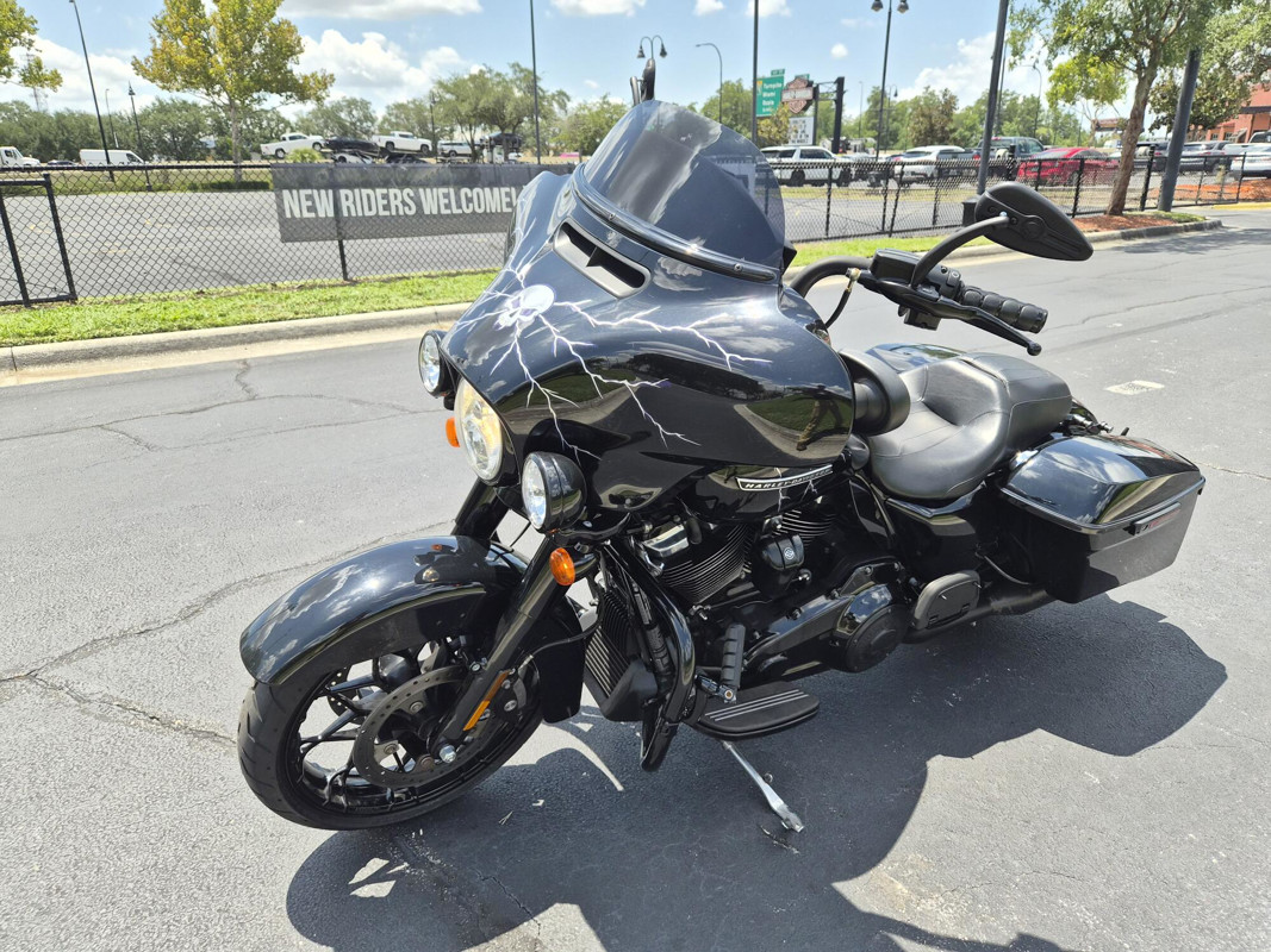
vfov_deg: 58.9
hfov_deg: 73.9
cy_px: 476
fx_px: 844
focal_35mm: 23
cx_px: 636
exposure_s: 1/2504
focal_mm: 5.4
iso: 80
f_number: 1.8
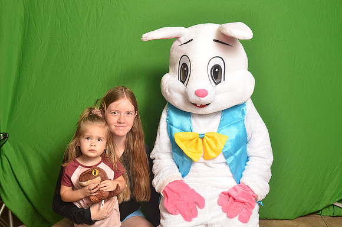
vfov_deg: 28.8
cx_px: 171
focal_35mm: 46
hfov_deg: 42.4
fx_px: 441
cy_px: 114
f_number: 6.3
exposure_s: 1/60
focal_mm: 31
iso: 200
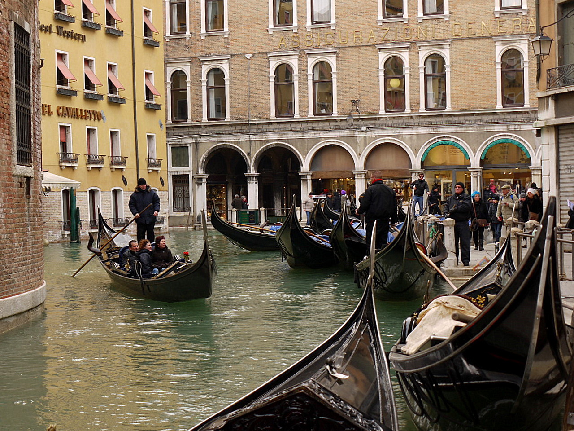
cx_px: 287
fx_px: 1094
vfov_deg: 22.3
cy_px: 216
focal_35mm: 66
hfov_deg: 29.4
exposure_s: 1/60
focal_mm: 33
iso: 100
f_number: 5.4
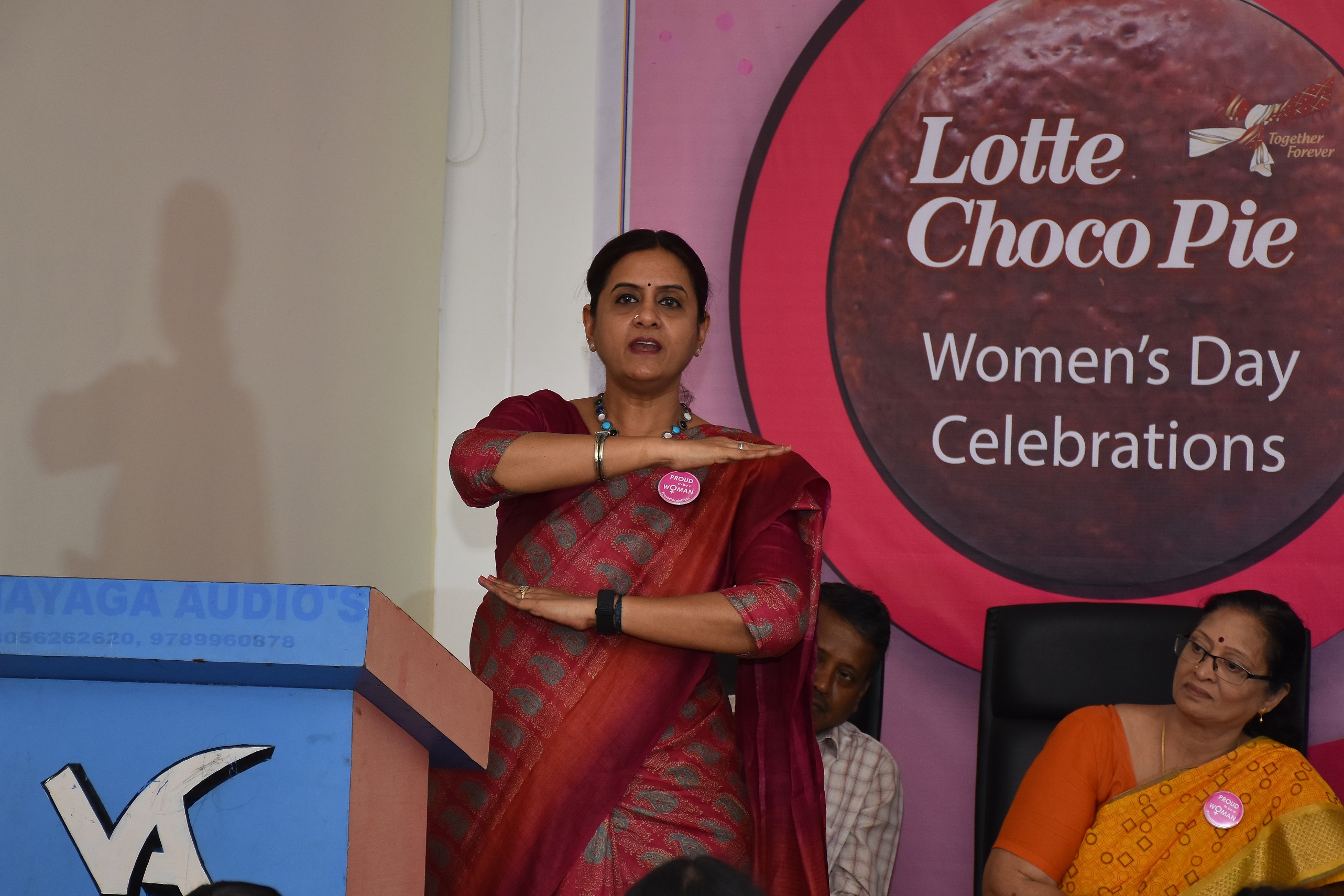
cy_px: 511
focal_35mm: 132
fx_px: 4912
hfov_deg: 15.6
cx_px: 705
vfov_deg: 10.4
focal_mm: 75
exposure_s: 1/125
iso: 400
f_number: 5.6
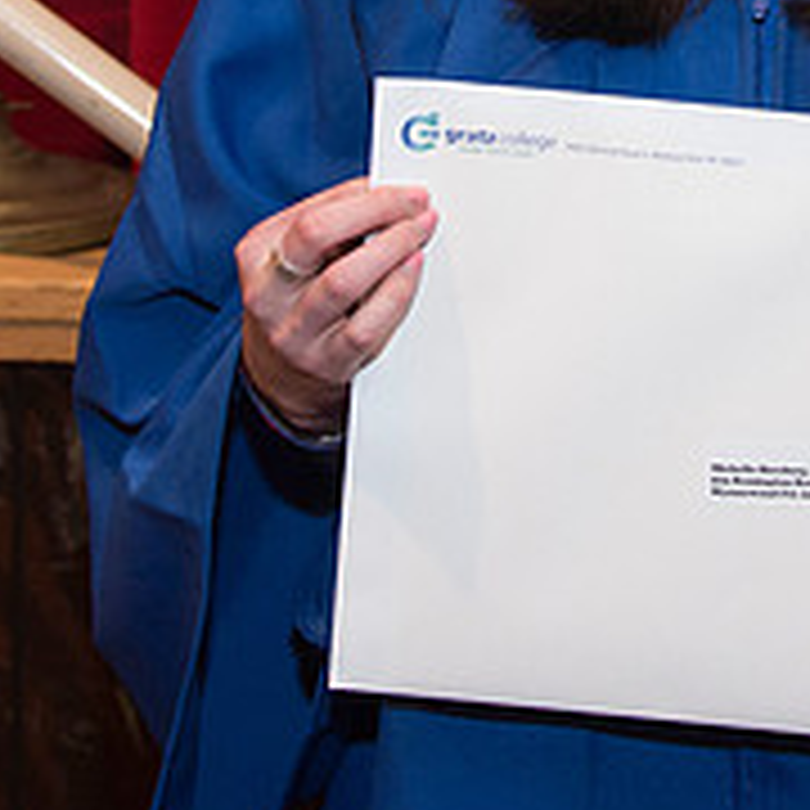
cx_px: 647
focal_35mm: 157
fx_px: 4156
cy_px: -153
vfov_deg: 10.9
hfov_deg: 11.1
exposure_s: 1/80
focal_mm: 48
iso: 2000
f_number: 4.2
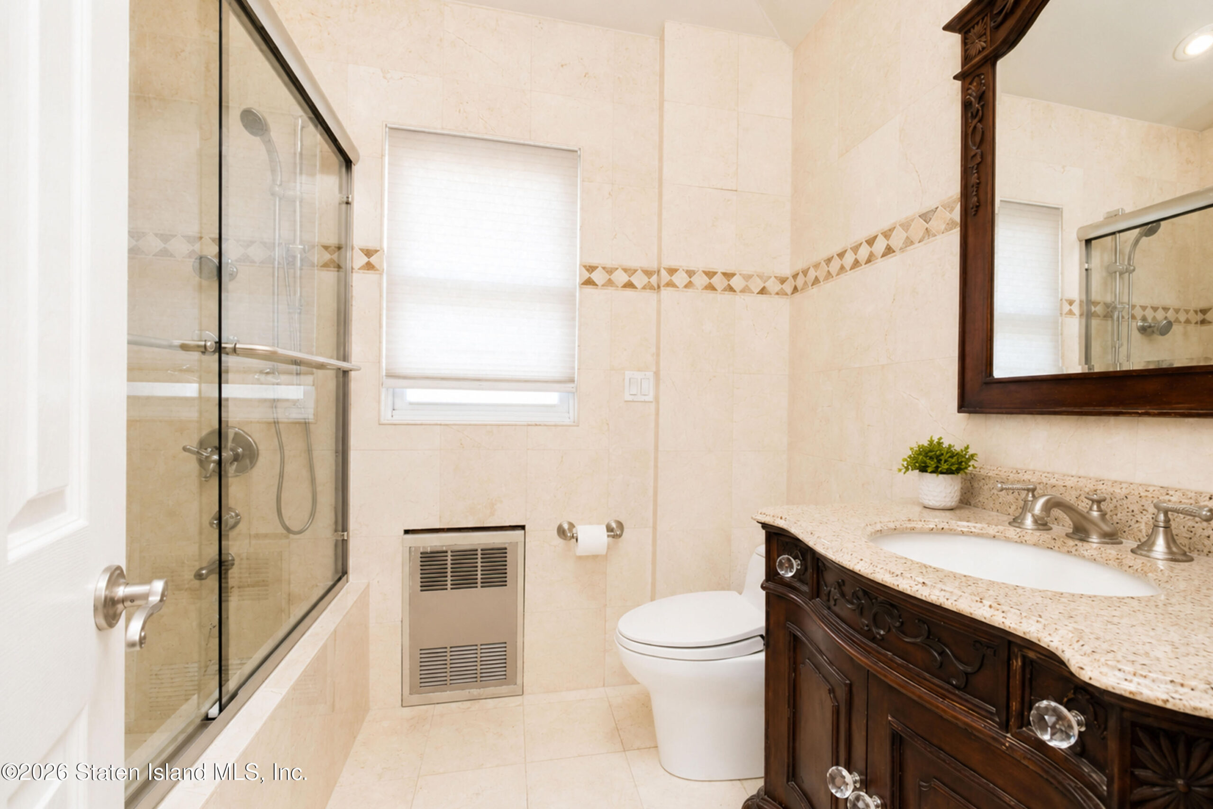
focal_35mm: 15
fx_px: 505
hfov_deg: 100.4
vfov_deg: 77.3
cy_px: 404
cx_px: 606
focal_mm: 10
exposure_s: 1/160
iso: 2000
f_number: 8
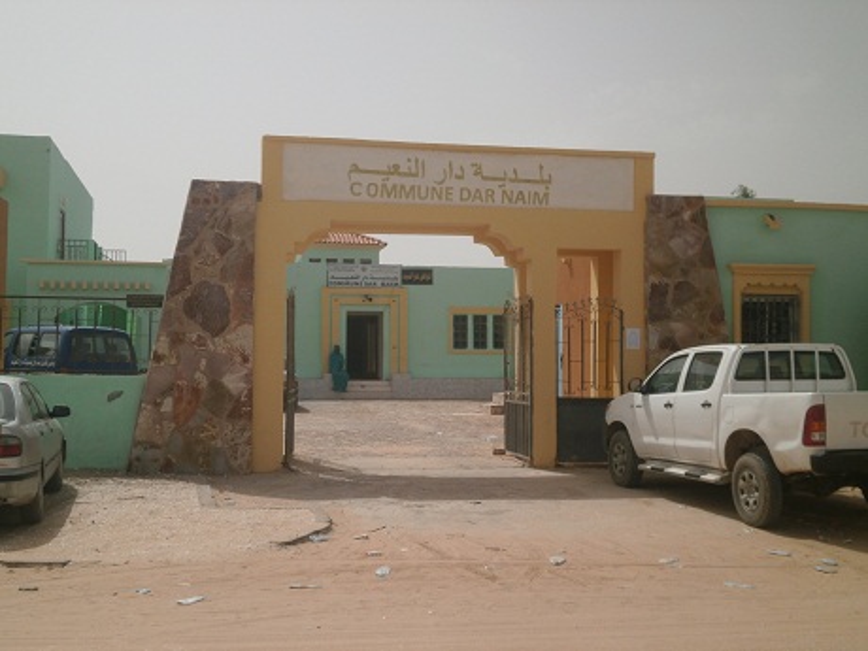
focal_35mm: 47
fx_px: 1179
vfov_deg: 30.9
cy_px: 326
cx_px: 434
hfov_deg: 40.4
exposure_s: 1/400
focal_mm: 8.3
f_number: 9.7
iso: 100
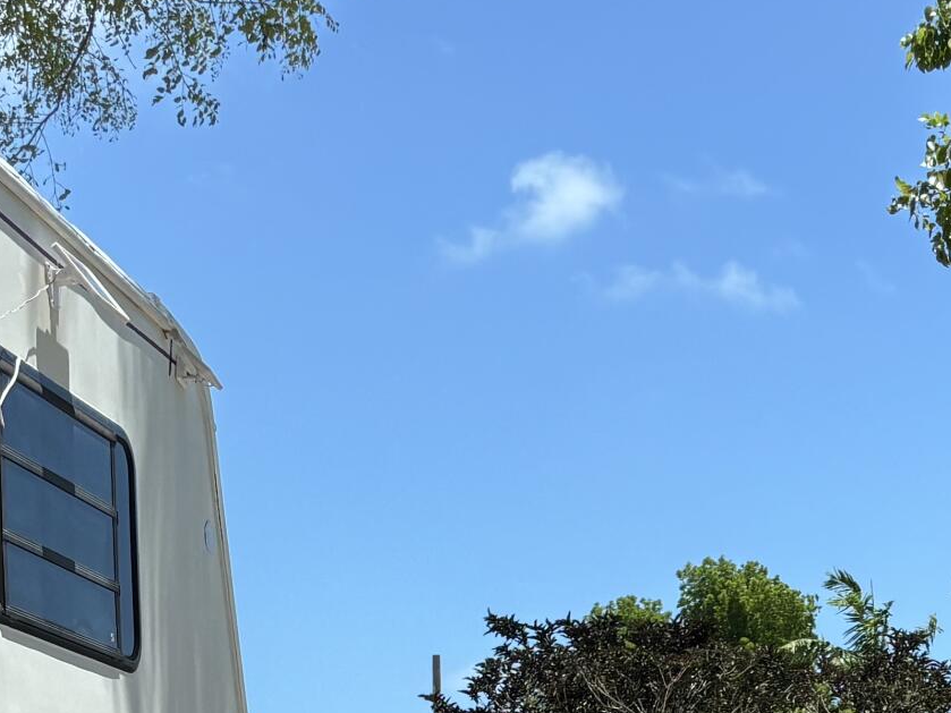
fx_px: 2555
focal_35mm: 93
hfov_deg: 20.7
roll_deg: +0.1
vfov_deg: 14.5
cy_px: 1169
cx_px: 841
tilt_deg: -2.7
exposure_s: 1/3106
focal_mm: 5.96
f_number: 1.6
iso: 50
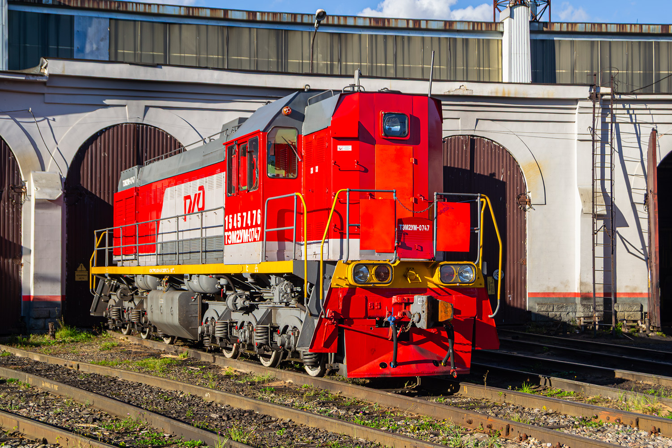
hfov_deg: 38.9
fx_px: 952
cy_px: 224
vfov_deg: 26.5
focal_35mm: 51
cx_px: 336
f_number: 8
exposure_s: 1/200
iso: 100
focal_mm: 34
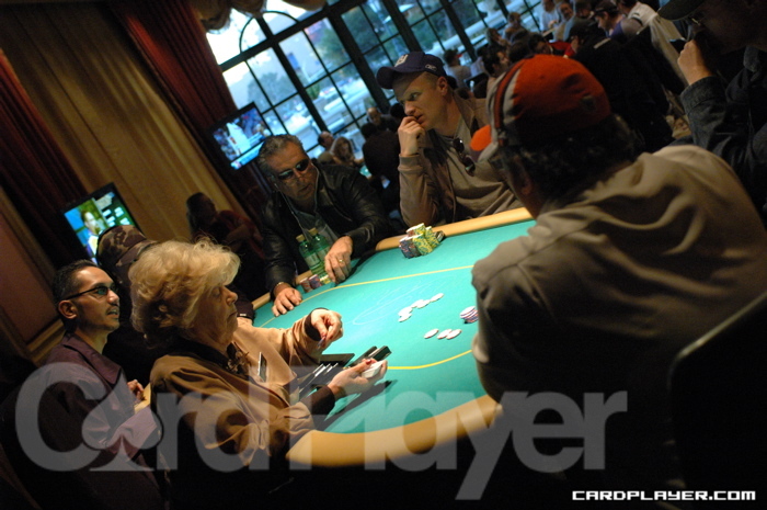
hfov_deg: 46.4
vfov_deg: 31.8
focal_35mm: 42
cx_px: 384
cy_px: 255
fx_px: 894
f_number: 2.8
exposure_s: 1/125
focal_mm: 28
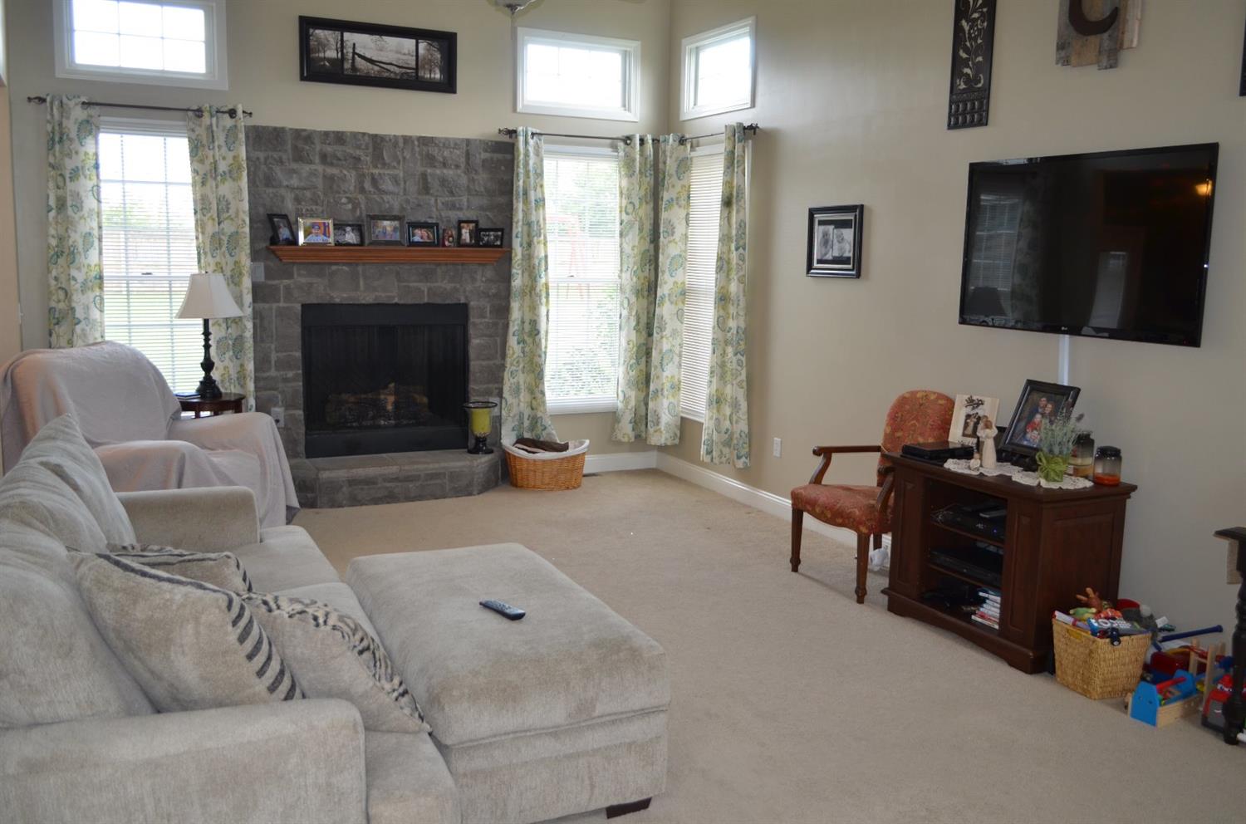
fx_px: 1139
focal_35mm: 33
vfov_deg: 39.8
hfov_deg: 57.3
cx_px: 623
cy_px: 412
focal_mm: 22
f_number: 3.8
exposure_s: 1/80
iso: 400
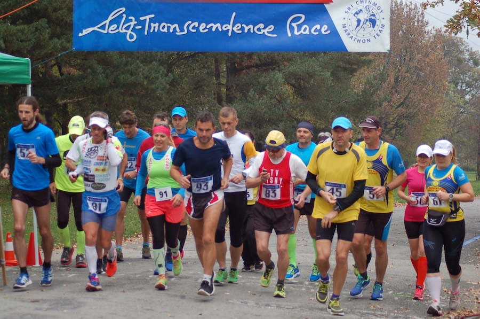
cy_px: 160
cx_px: 240
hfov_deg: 19.5
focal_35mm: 105
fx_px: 1398
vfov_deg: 13.0
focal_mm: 70
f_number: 4
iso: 560
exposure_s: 1/500
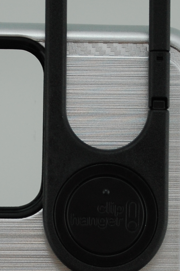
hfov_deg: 8.6
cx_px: 86
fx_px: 1203
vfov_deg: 12.7
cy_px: 257
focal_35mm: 160
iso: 400
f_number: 5.3
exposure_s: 1/50
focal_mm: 38
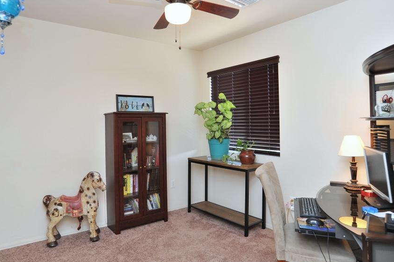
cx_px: 179
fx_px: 241
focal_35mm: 22
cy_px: 113
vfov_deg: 56.9
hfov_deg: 78.4
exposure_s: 1/40
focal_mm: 18
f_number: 5.6
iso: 640
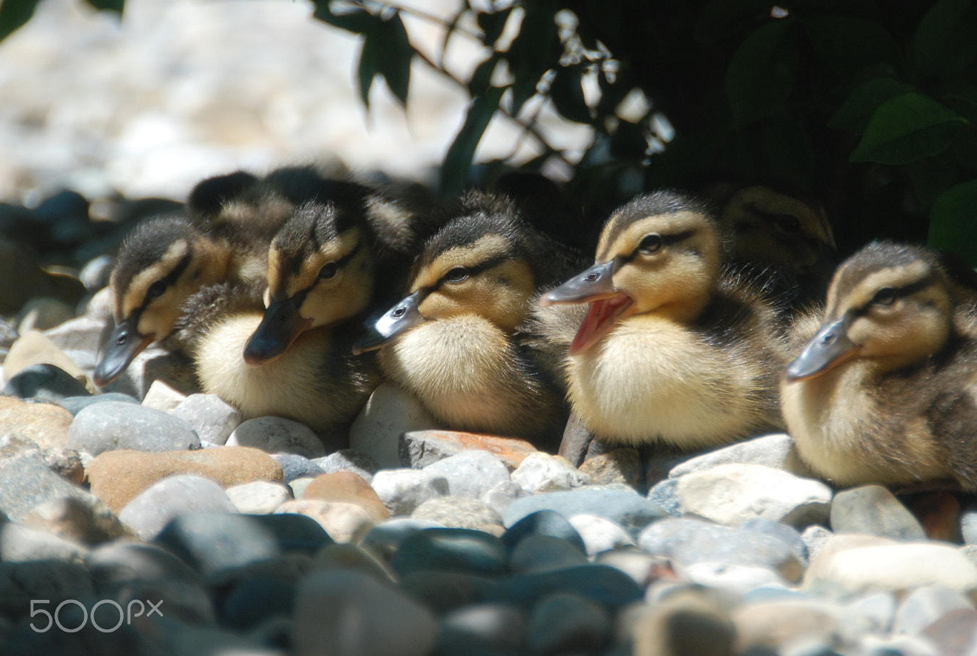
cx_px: 560
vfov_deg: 3.9
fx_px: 9600
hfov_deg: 5.8
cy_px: 325
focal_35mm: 353
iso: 200
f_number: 5.6
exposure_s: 1/320
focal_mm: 200
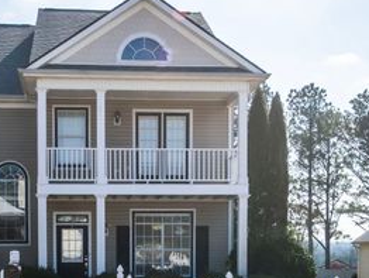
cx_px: 106
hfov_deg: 42.0
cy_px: 170
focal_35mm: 44
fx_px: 469
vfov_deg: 32.8
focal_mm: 24
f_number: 8
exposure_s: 1/3200
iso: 640
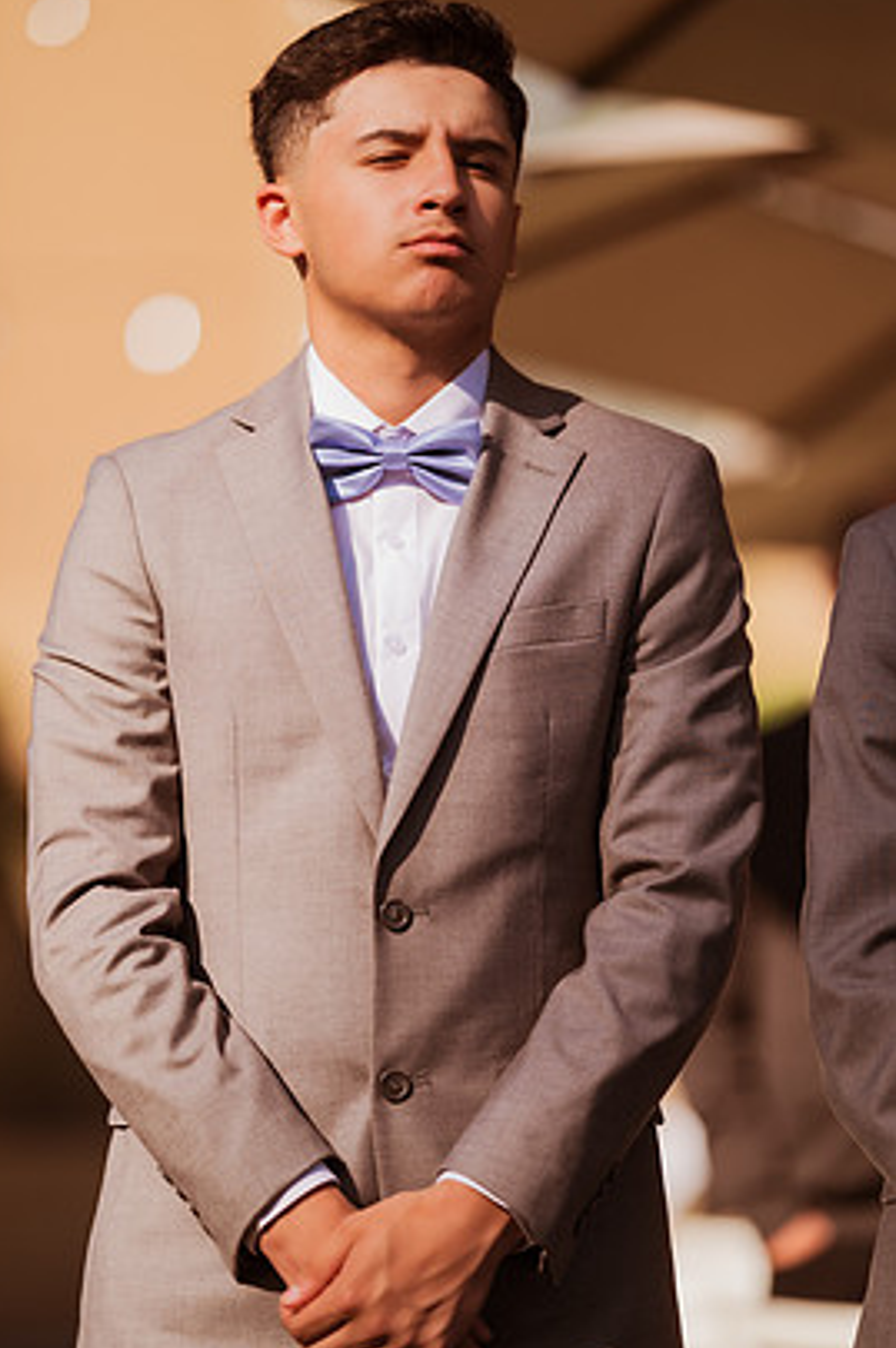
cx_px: 401
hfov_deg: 9.1
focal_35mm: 150
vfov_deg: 13.7
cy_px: 672
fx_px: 5614
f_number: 1.8
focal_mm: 135
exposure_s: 1/4000
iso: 125
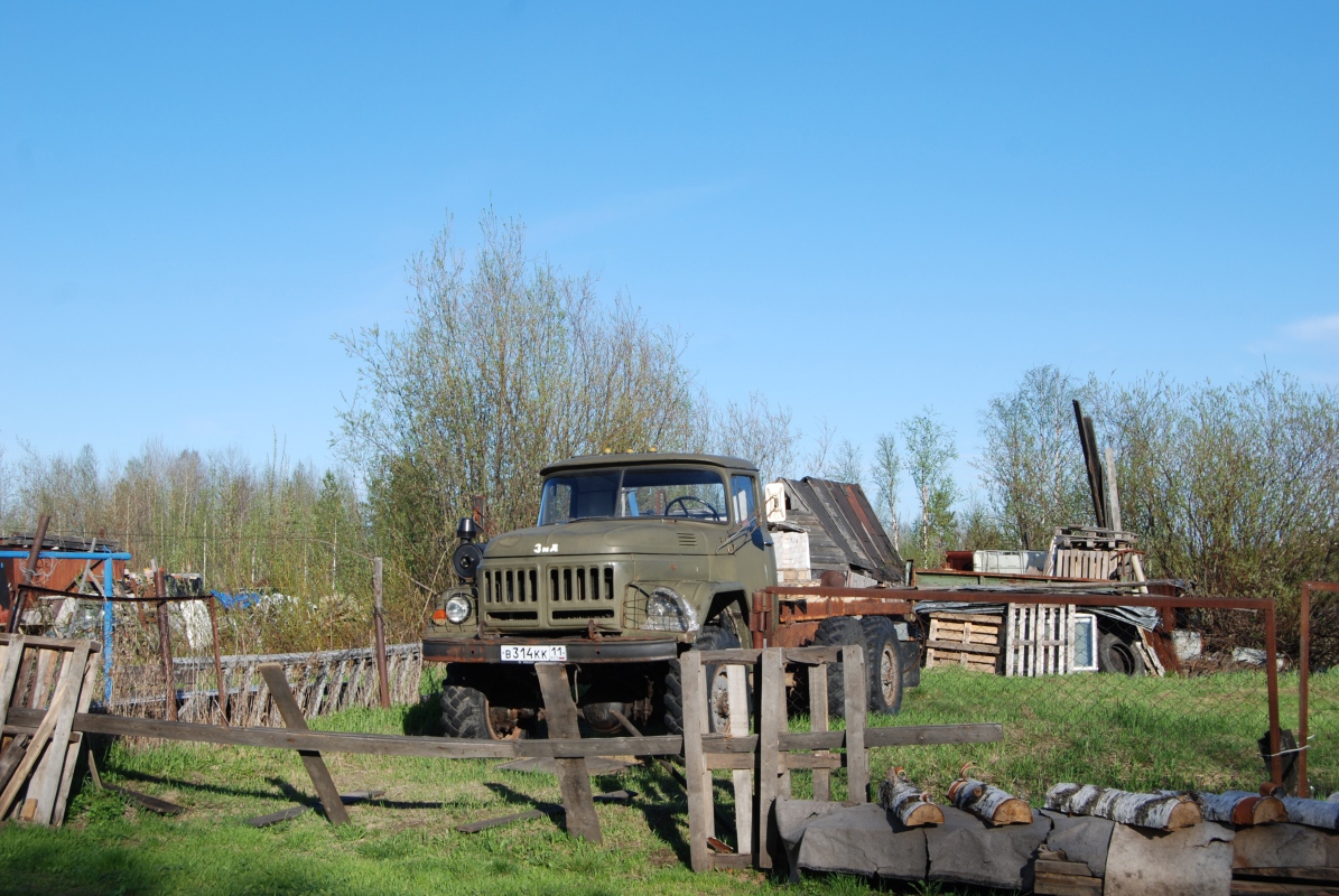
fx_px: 1732
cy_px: 448
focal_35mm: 46
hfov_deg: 42.3
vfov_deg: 29.0
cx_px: 670
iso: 100
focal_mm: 31
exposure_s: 1/160
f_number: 6.3
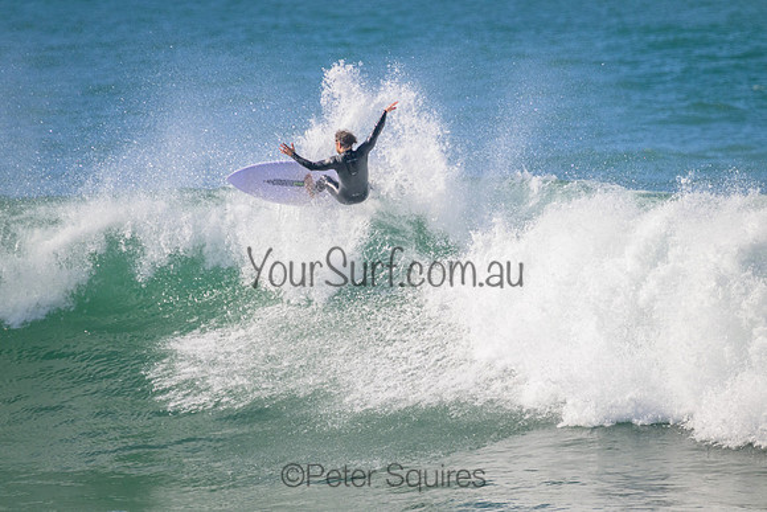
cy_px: 256
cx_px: 384
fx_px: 17048
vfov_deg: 1.7
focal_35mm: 800
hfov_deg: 2.6
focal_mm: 800
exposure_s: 1/2000
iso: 1250
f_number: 11
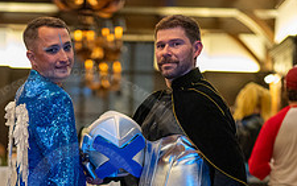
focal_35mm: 102
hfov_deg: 20.3
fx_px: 826
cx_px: 107
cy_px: 230
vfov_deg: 12.5
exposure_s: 1/125
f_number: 1.2
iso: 6400
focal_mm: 50
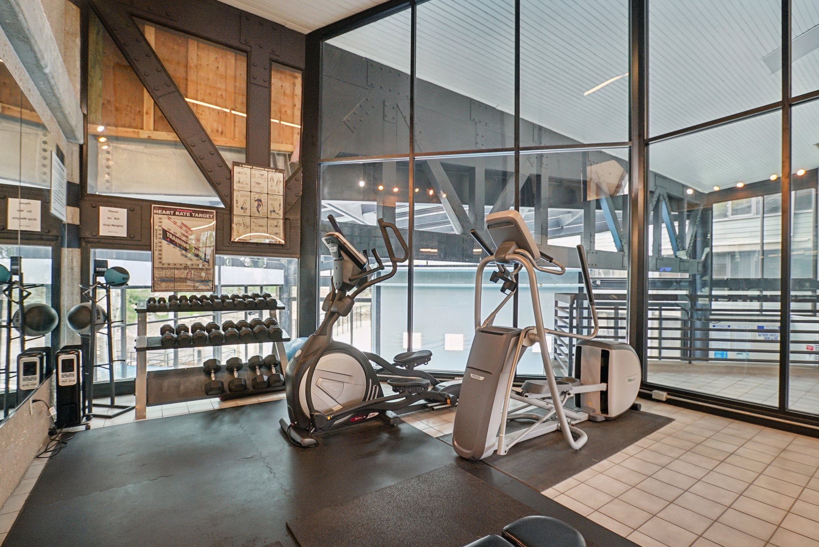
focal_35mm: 16
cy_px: 274
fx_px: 364
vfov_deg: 73.8
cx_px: 410
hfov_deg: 96.7
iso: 400
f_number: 8
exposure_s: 1/6
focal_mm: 16
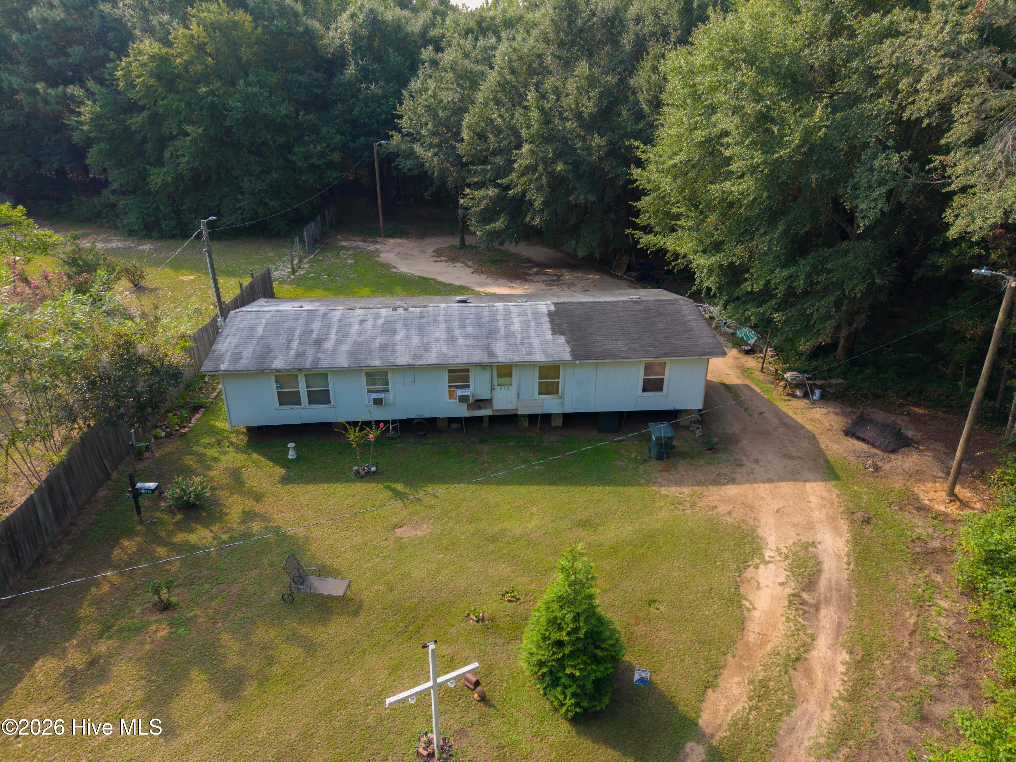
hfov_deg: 71.6
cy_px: 381
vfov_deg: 56.8
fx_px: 704
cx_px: 508
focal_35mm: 24
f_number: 1.8
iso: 130
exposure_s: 1/730
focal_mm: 8.67
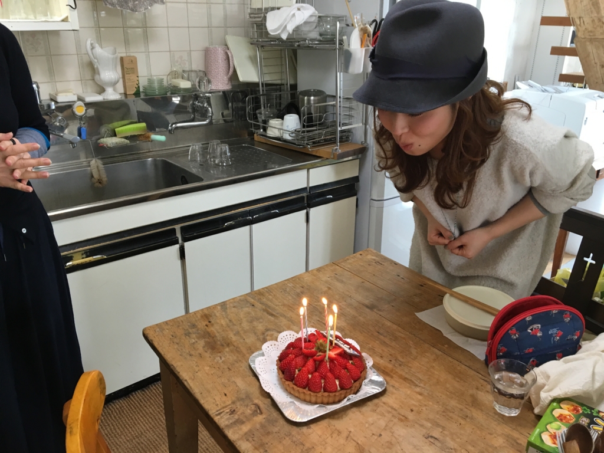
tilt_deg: -22.1
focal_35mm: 29
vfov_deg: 48.2
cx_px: 302
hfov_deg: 61.7
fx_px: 506
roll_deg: -1.2
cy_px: 226
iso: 80
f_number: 2.2
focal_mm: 4.15
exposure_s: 1/30
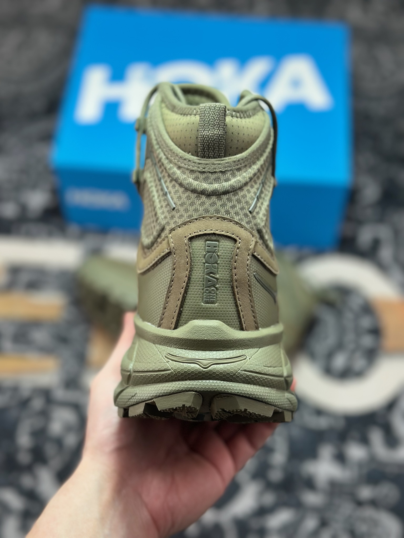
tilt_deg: -56.9
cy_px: 269
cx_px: 202
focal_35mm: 48
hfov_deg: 30.3
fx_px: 747
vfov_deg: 39.7
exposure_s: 1/480
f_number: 1.78
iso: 80
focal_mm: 6.86
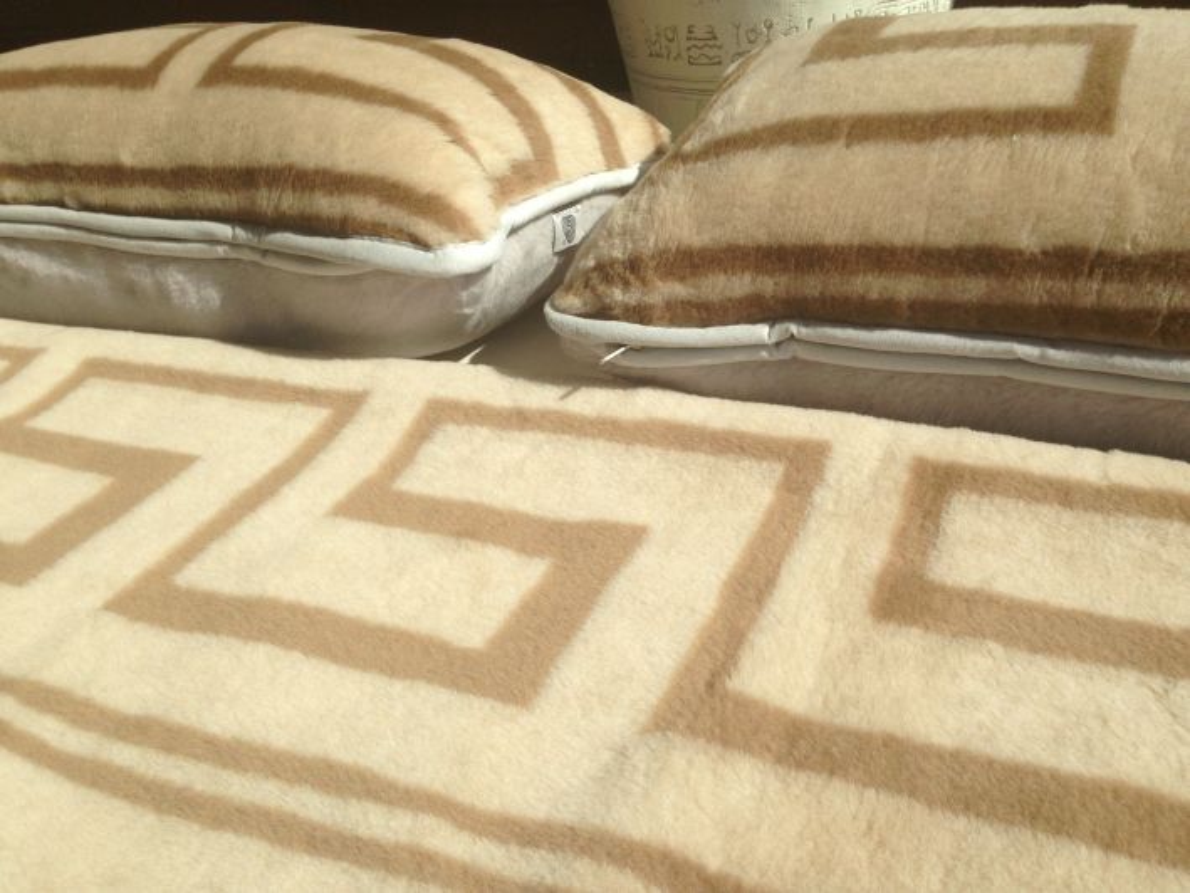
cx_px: 595
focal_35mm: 33
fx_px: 1135
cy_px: 446
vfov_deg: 43.0
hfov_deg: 55.3
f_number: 2.4
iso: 50
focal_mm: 4.13
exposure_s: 1/1938
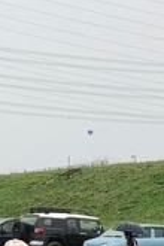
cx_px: -97
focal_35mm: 146
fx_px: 998
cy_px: 280
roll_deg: +0.2
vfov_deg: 13.7
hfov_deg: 9.1
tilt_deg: -0.8
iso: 20
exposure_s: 1/304
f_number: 1.8
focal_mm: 3.99
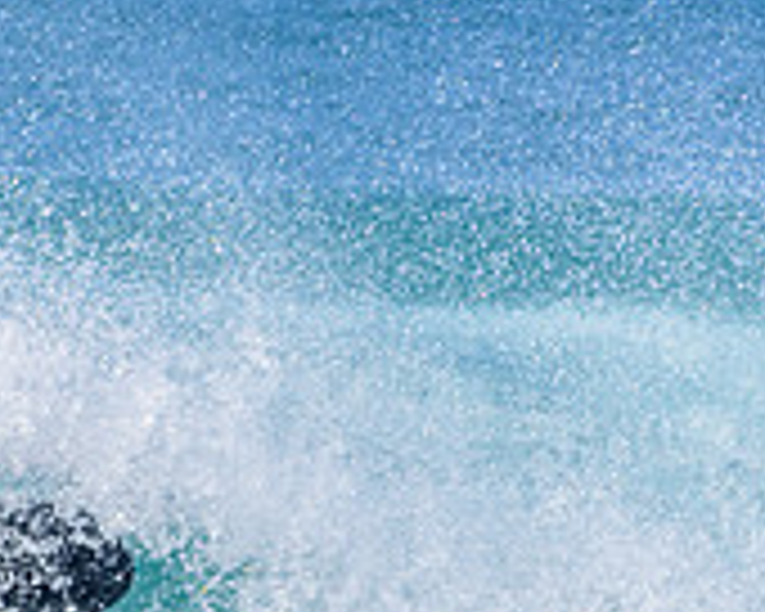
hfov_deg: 0.8
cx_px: -72
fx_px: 54497
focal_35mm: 2407
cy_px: 722
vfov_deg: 0.6
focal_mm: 500
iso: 360
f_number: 5.6
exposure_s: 1/2000
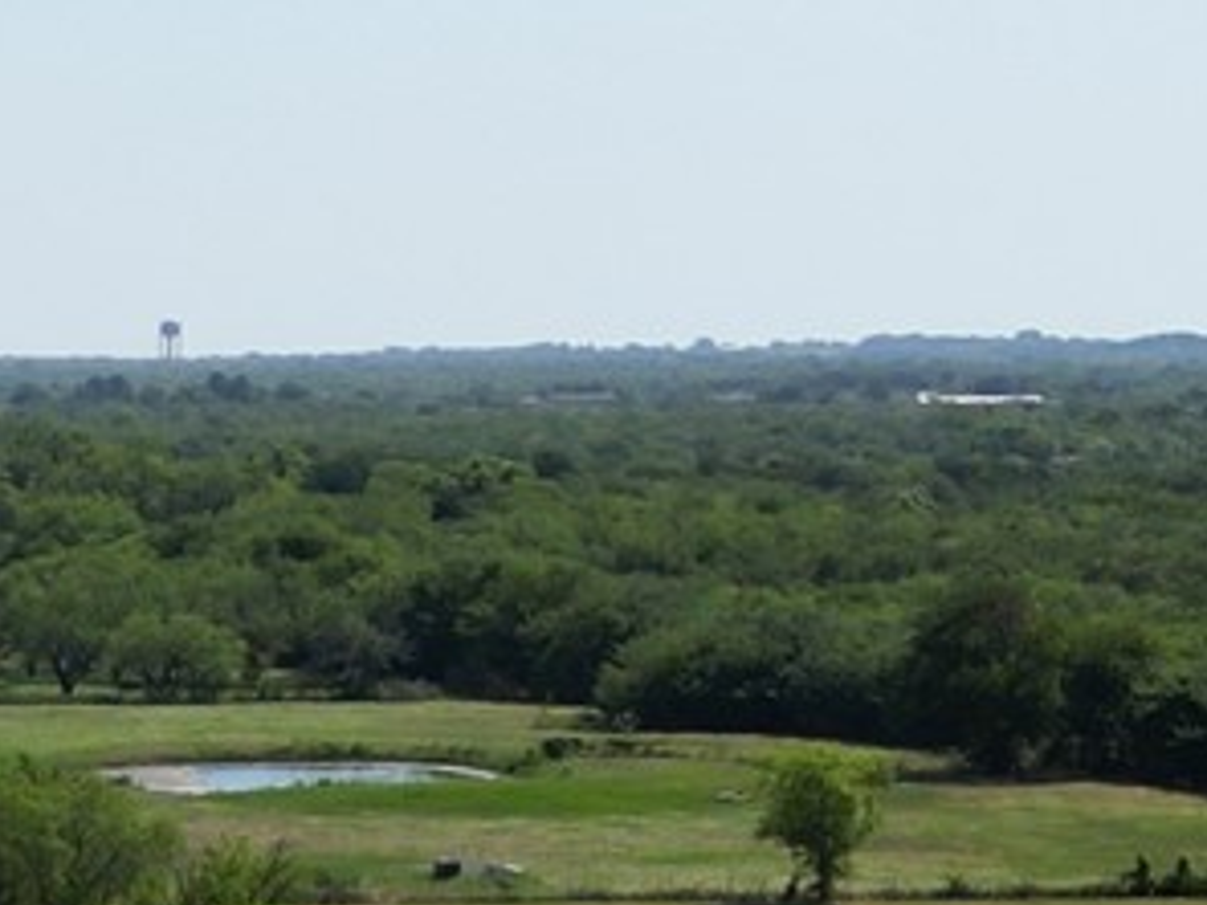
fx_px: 5788
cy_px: 1684
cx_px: -922
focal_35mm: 166
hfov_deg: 11.1
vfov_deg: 8.6
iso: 130
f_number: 1.7
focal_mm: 6.72
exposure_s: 1/4000
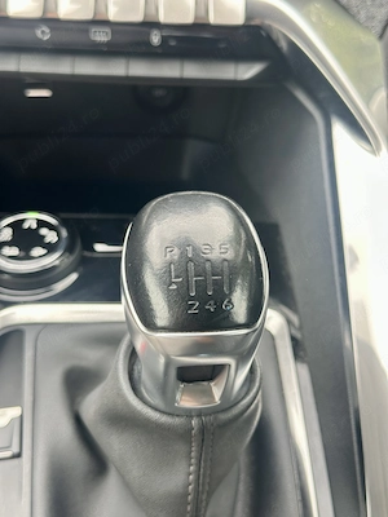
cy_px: 258
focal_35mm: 48
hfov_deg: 30.3
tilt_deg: -42.8
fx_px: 717
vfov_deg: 39.7
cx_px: 194
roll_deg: -3.1
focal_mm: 6.86
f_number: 1.78
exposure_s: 1/113
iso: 80
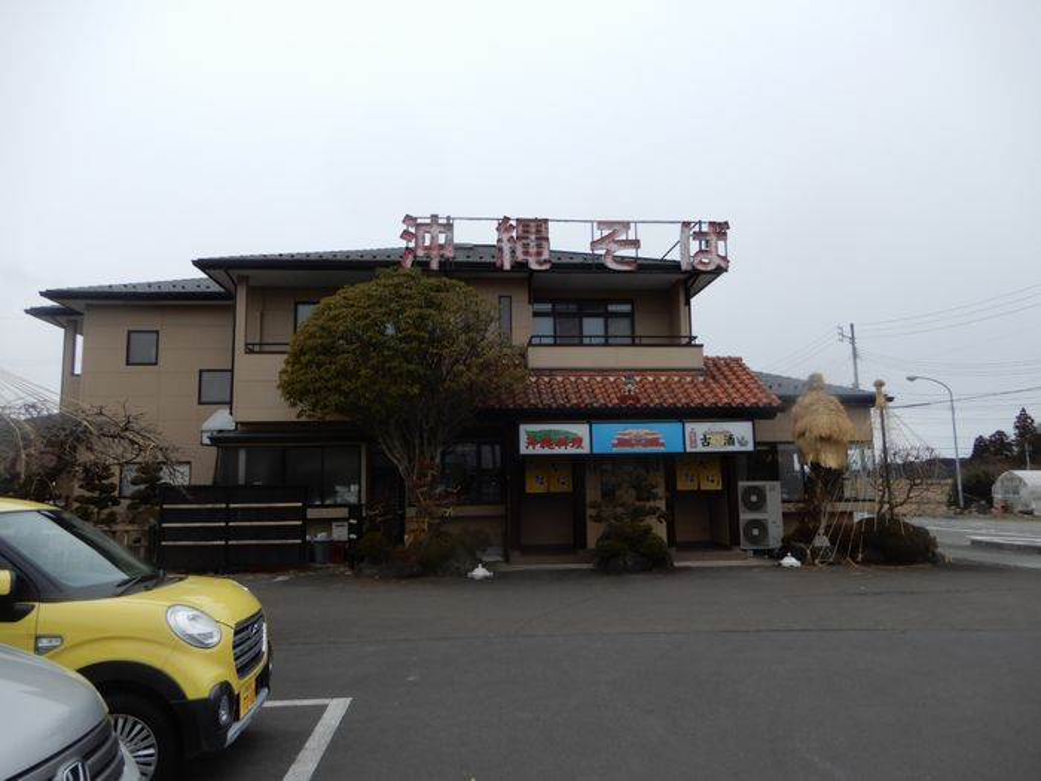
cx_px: 520
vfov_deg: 56.8
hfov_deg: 71.6
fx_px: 722
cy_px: 390
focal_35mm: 24
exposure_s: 1/500
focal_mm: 4.3
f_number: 3.4
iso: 80
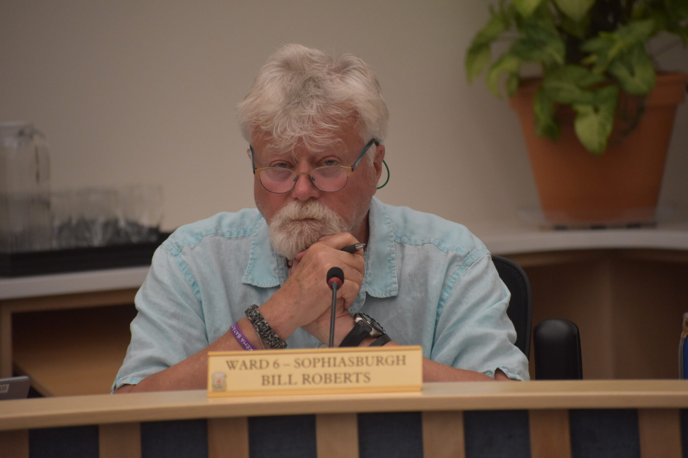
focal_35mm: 292
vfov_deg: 4.7
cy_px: 229
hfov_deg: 7.0
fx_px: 5589
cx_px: 344
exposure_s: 1/500
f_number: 5.3
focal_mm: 195
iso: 2000
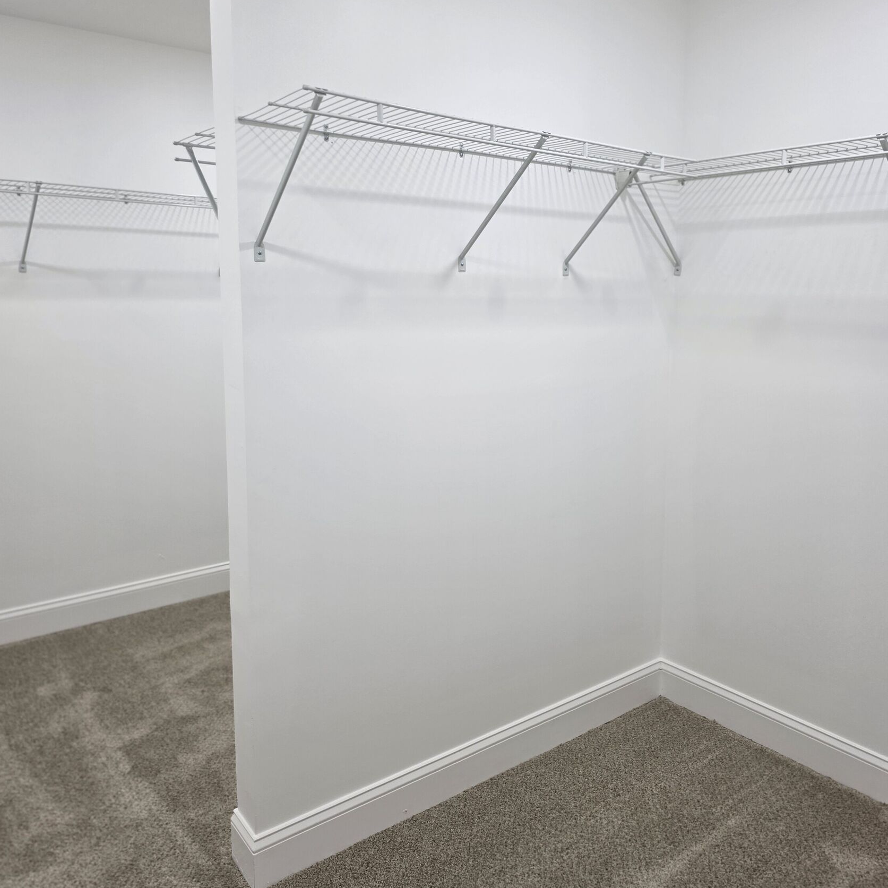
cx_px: 438
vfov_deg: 57.2
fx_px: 813
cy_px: 393
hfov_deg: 57.3
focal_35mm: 28
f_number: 1.7
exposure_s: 1/120
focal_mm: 6.25
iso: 125
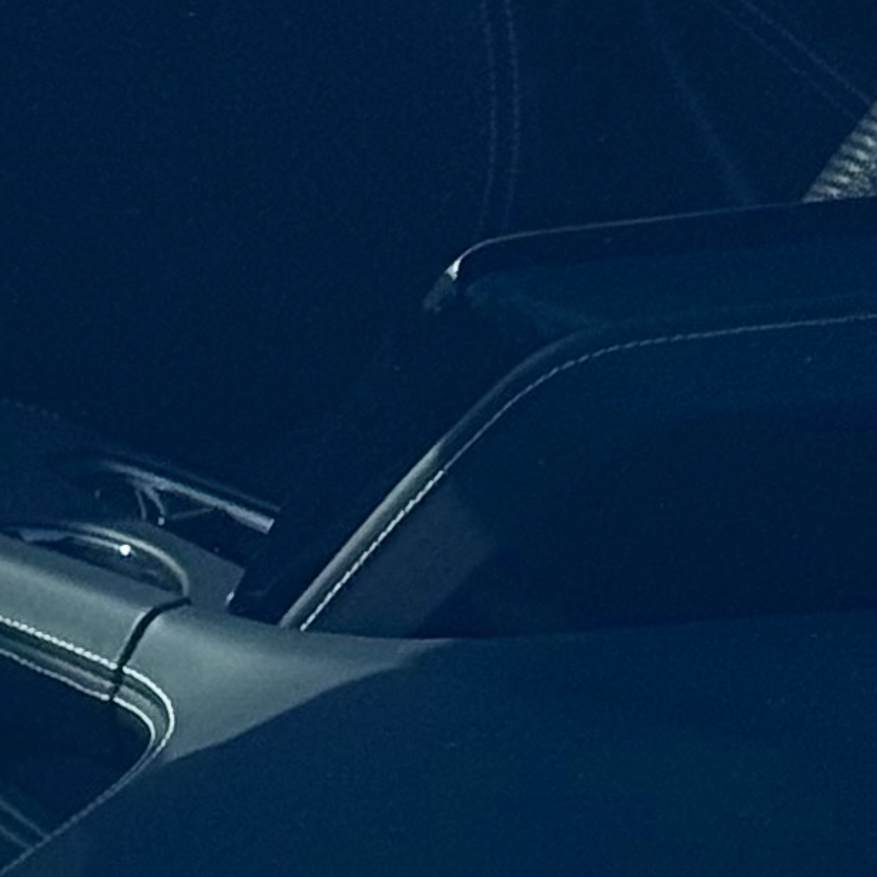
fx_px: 7968
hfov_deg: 6.0
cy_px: 20
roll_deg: -1.9
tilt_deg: -28.3
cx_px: -1272
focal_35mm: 278
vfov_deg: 6.3
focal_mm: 6.76
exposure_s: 1/3704
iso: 64
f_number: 1.78
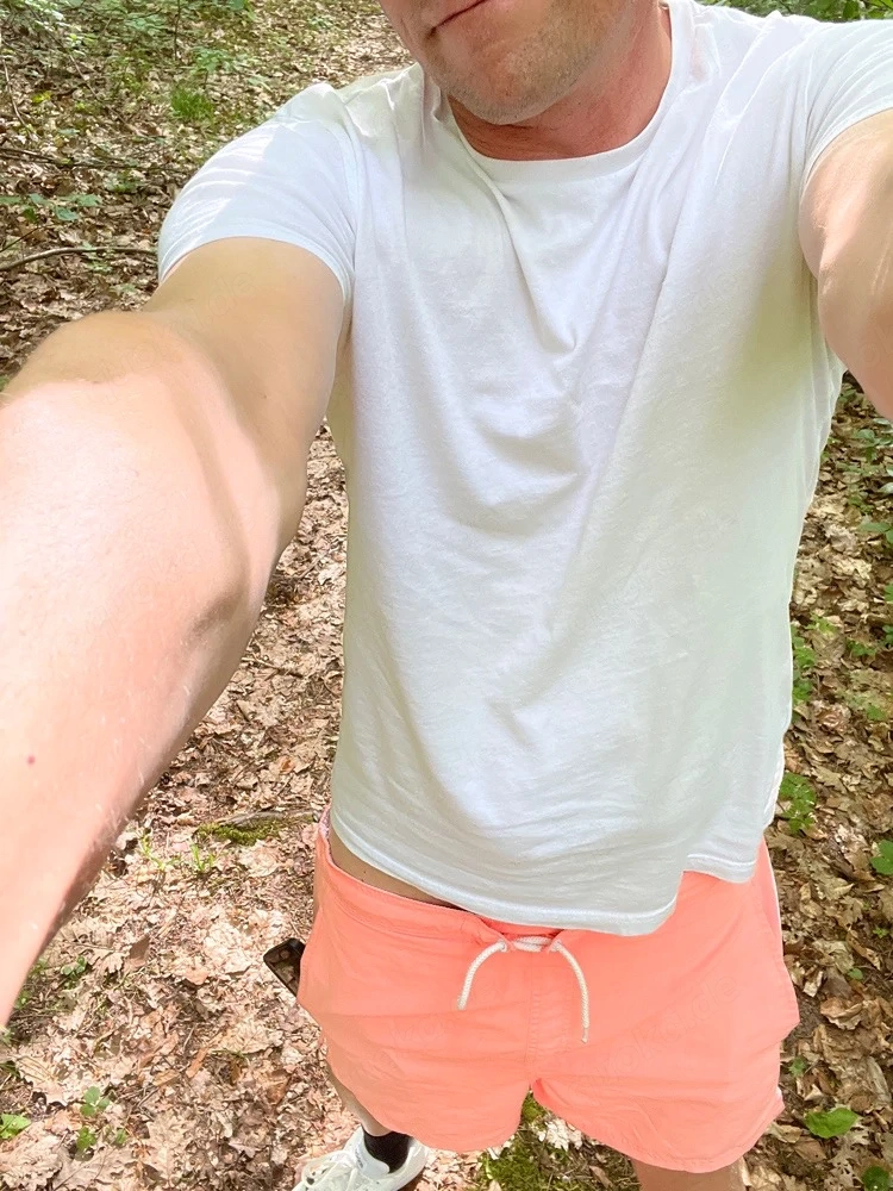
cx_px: 446
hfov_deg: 46.8
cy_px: 596
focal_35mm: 30
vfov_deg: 60.0
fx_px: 1032
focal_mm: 2.71
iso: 100
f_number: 2.2
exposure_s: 1/62
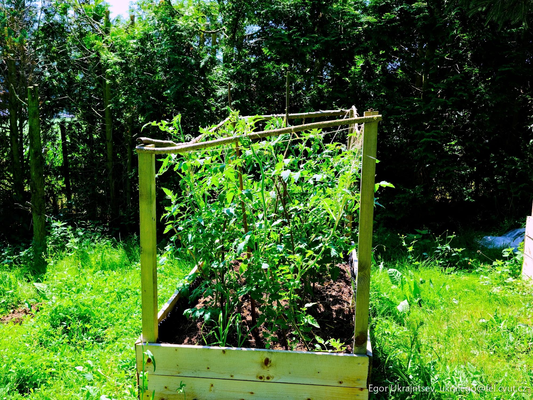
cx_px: 266
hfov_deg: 54.0
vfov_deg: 41.8
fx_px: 524
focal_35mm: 34
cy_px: 200
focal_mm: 43.3
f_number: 10
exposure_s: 1/30
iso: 100
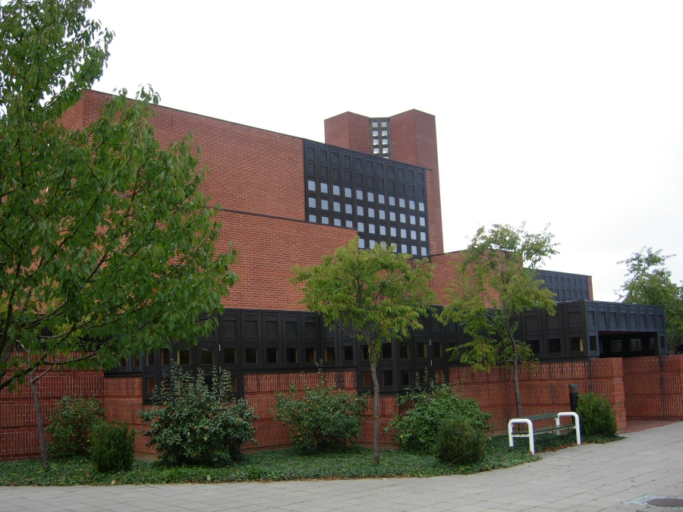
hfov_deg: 51.4
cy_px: 256
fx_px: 710
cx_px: 342
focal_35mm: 36
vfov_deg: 39.7
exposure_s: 1/95.8
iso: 50
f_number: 3
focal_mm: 7.5
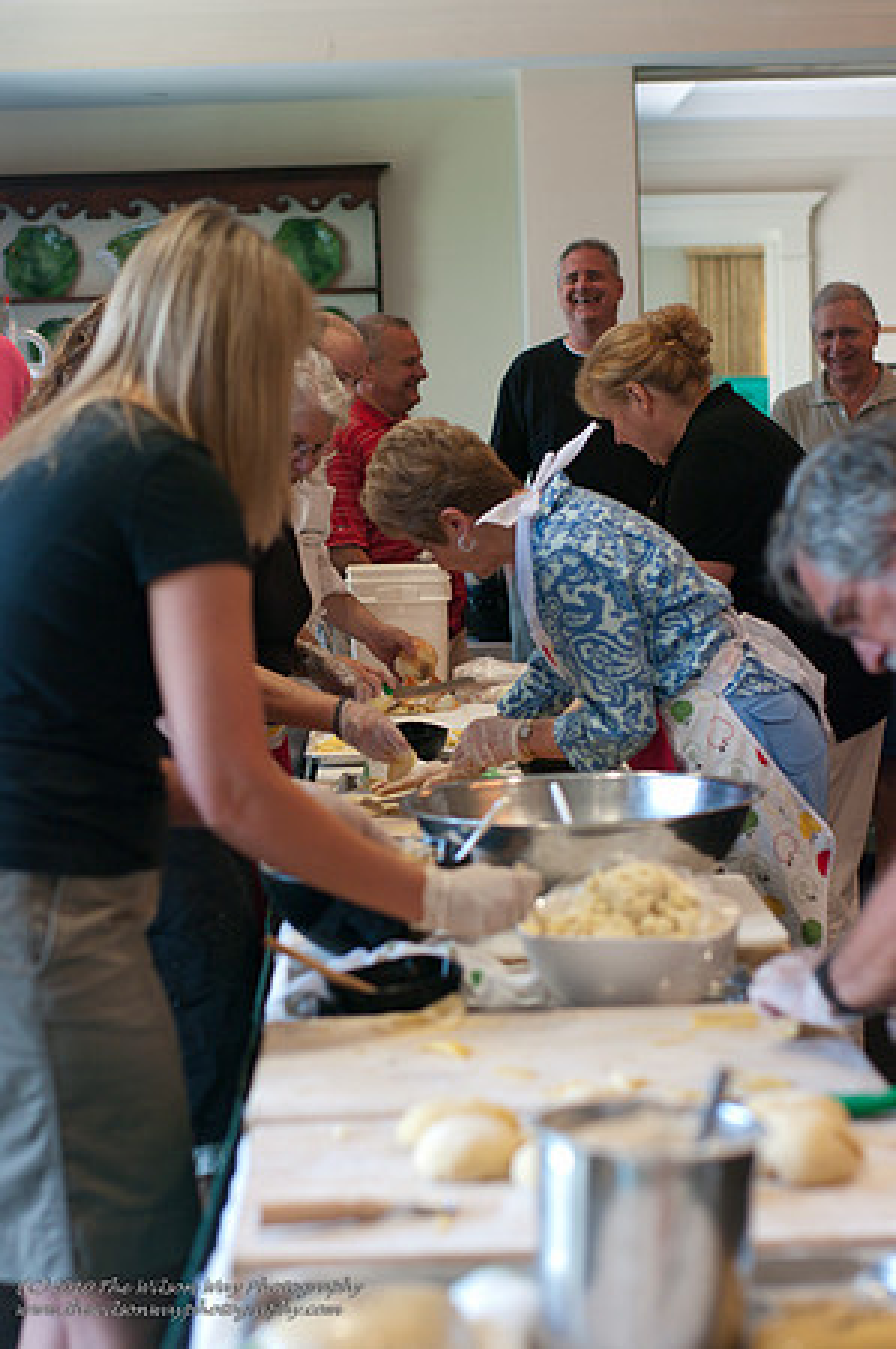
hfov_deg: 18.1
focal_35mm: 75
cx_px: 448
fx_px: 2806
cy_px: 674
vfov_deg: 27.0
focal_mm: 50
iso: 800
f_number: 2.8
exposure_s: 1/90
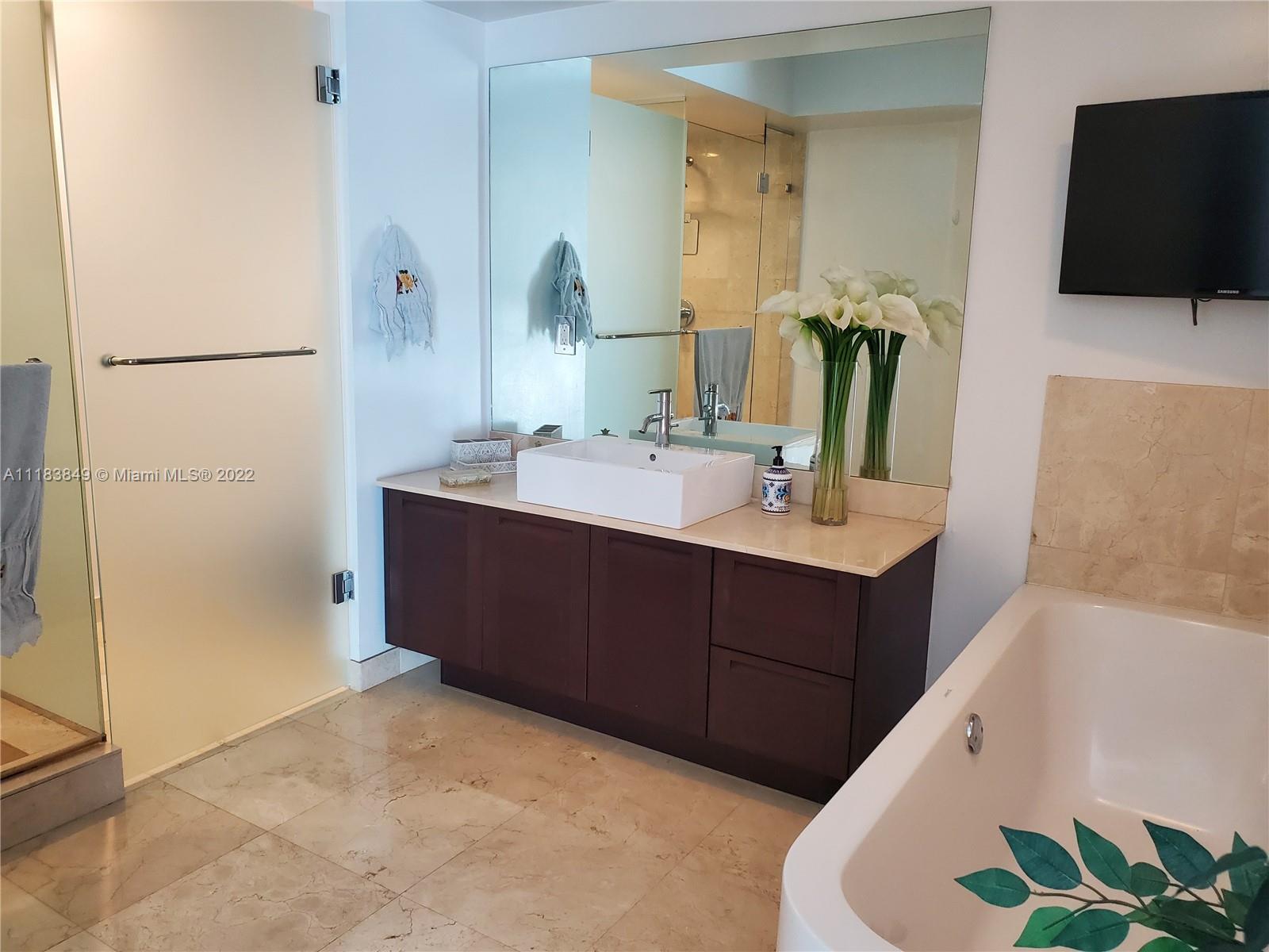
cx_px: 634
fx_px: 953
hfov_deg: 67.3
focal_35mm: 26
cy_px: 476
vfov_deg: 53.1
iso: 250
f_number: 2.4
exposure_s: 1/40
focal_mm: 4.3
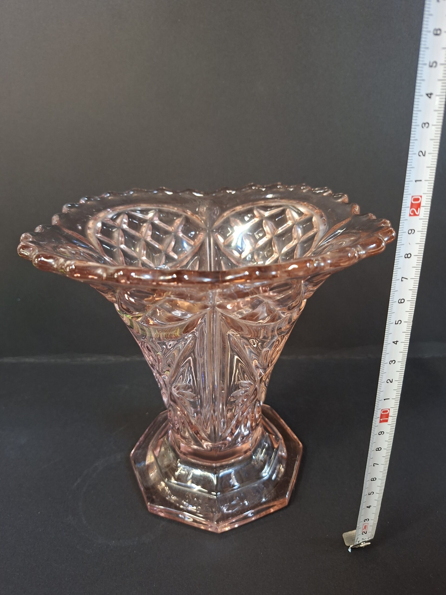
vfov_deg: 73.9
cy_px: 298
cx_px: 223
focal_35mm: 23
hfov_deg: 58.9
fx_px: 395
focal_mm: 5.54
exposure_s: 1/33
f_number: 1.8
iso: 320
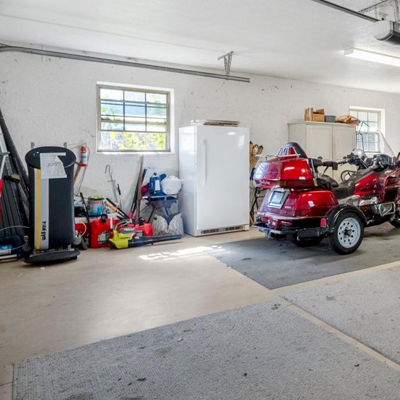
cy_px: 178
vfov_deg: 55.5
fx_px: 379
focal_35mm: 29
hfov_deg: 46.5
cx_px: 401
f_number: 8
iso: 400
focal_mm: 16
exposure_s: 1/30
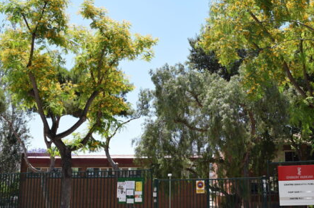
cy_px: 116
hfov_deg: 47.1
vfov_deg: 32.5
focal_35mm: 41
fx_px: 357
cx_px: 195
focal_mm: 20
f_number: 9
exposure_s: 1/200
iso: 100
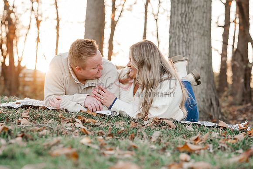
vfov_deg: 16.1
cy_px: 84
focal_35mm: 85
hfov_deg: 23.9
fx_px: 597
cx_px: 126
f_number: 3.5
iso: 400
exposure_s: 1/320
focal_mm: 85
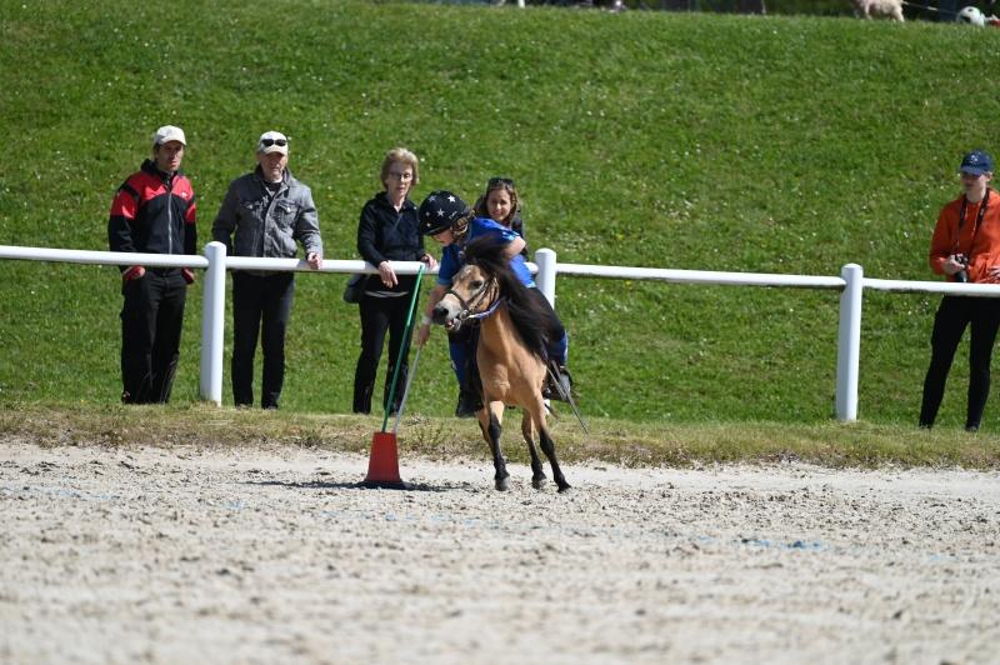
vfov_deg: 3.4
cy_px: 332
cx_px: 500
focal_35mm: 400
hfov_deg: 5.2
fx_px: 11102
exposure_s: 1/1250
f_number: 5.6
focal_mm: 400
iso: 250
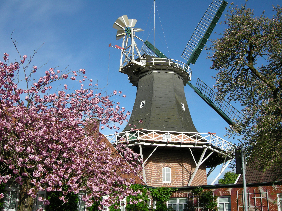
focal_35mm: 36
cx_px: 141
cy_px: 106
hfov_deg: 51.4
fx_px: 293
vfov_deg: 39.7
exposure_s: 1/265
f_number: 5.4
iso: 64
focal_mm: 7.5
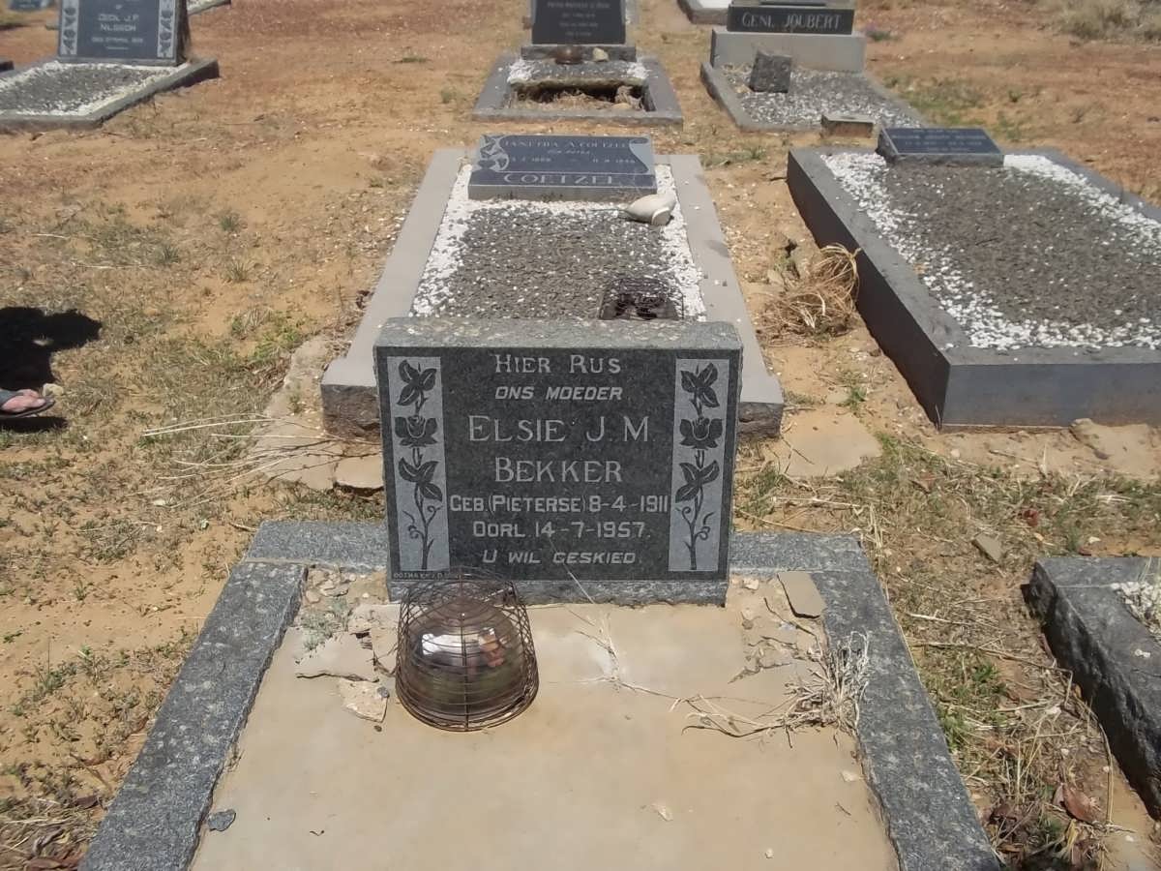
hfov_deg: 56.8
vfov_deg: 44.2
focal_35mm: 32
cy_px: 436
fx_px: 1073
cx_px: 580
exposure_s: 1/800
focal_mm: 5.7
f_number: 5.5
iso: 80
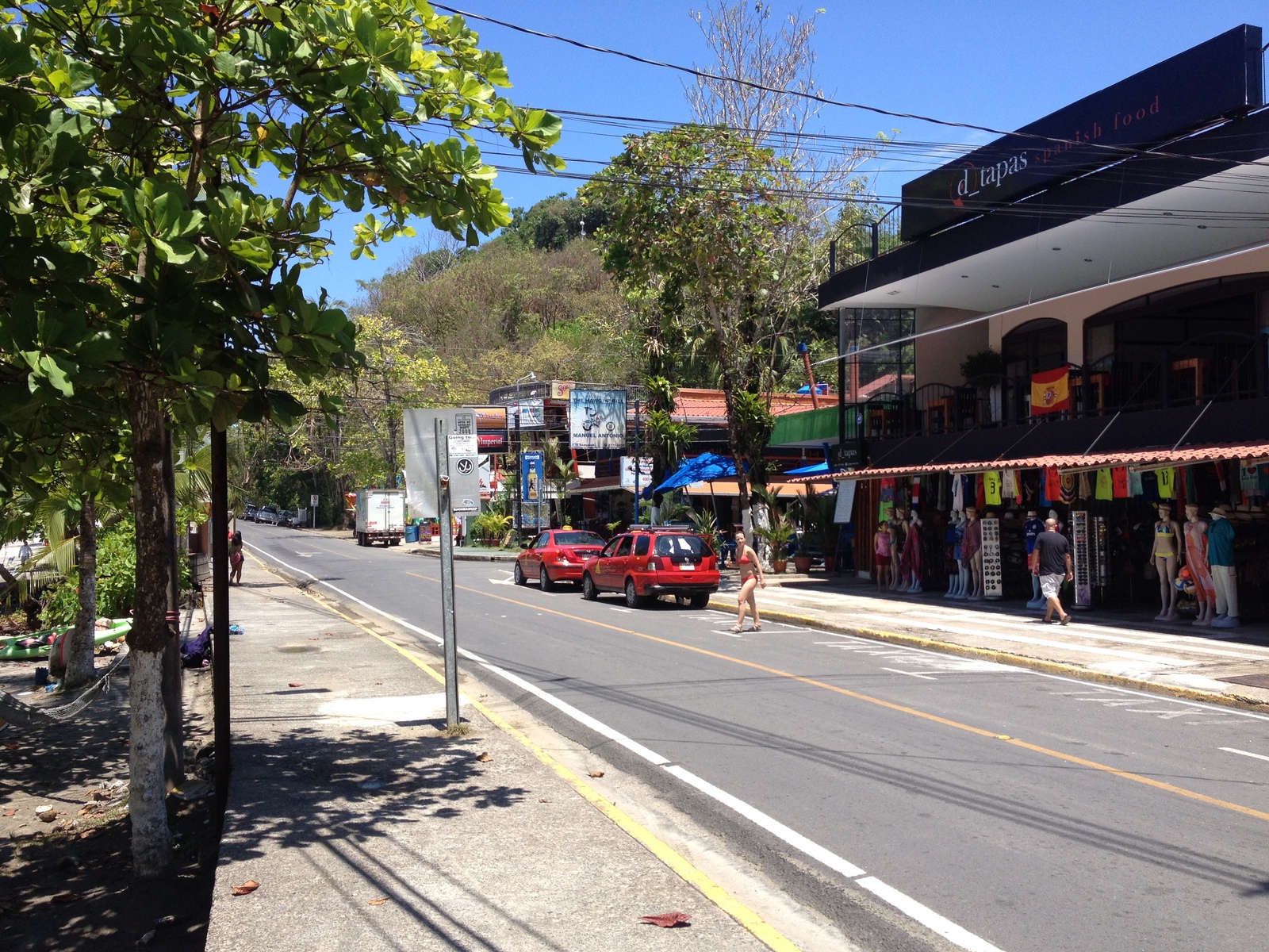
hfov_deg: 52.6
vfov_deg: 40.7
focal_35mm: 35
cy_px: 476
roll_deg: +0.4
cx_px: 634
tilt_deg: -1.4
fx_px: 1283
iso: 50
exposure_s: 1/986
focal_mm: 4.28
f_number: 2.4
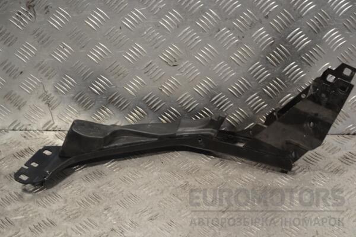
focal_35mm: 63
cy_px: 118
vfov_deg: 21.6
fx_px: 623
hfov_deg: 31.9
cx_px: 178
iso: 180
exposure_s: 1/30
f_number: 5.3
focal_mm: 42
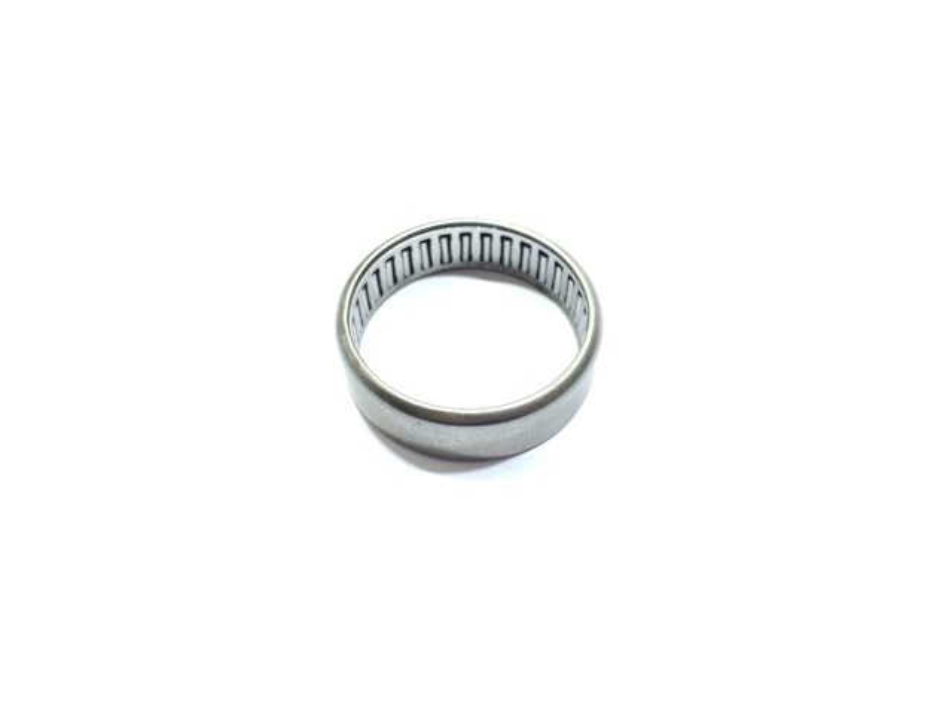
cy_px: 356
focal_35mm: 26
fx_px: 715
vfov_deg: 53.0
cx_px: 476
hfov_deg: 67.3
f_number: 1.8
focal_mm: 4.25
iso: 32
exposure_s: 1/100
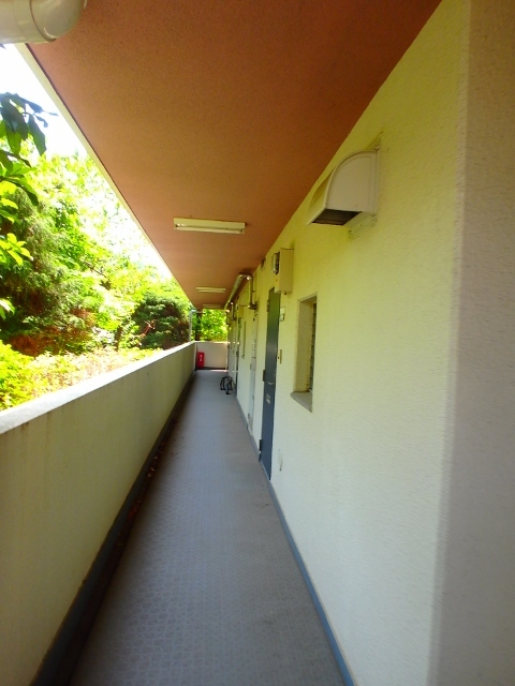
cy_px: 343
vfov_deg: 79.0
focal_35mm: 21
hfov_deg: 63.4
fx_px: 417
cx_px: 258
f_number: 3.5
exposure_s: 1/125
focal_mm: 3.7
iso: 125
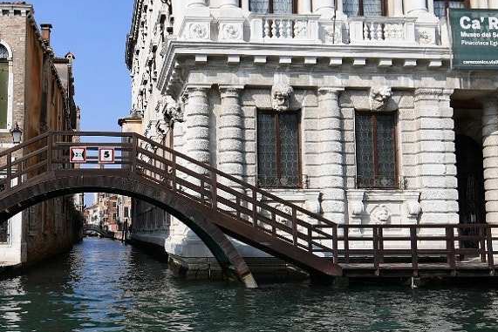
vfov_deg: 31.9
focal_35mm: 42
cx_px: 140
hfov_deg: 45.2
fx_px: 581
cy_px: 169
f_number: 2.8
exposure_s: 1/3200
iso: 100
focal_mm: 15
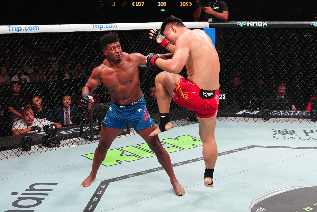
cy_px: 106
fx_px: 308
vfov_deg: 37.9
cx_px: 158
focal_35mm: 35
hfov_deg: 54.4
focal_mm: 35
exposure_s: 1/1250
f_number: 2.8
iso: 2000
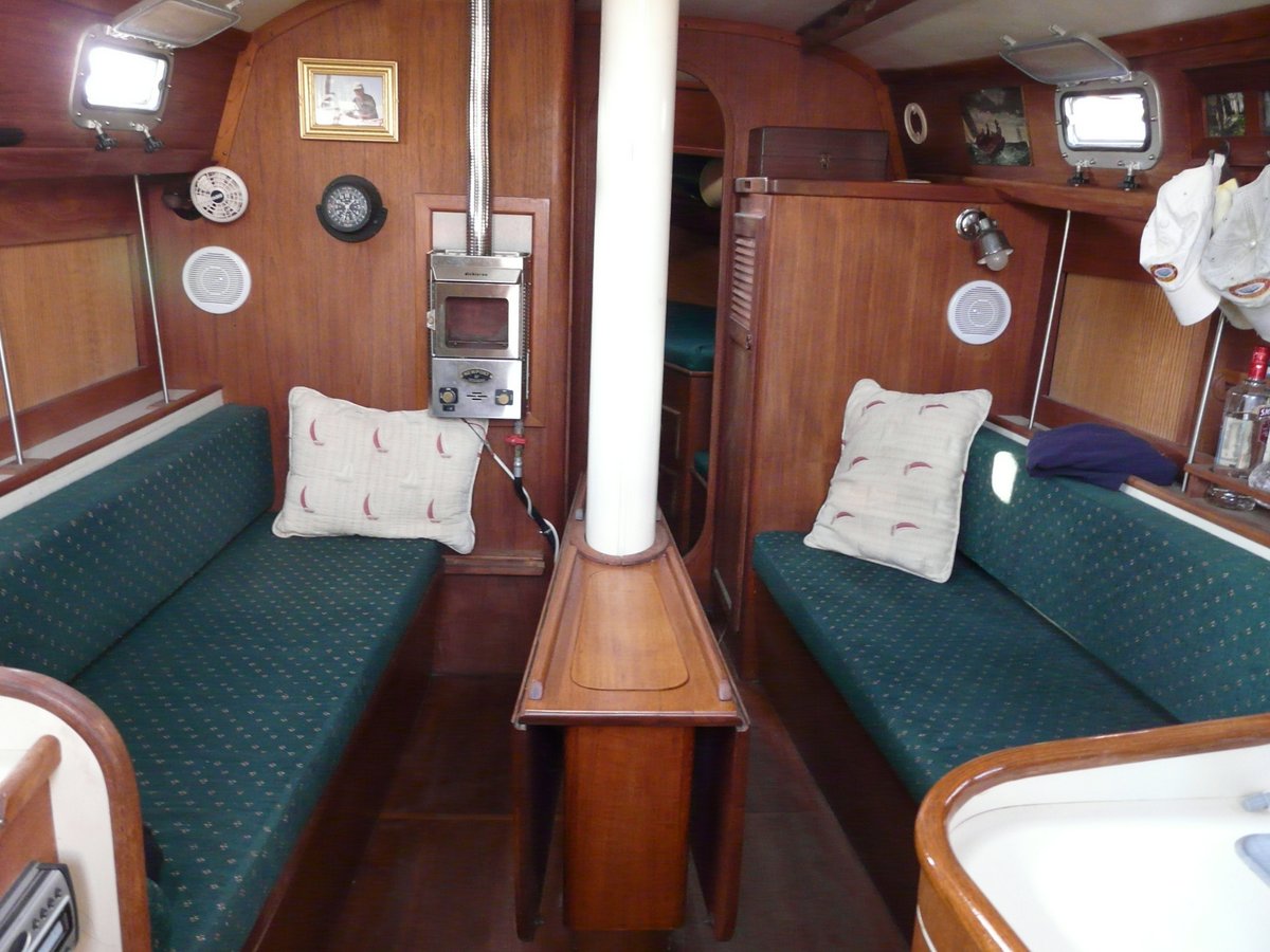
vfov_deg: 49.7
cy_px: 476
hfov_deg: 63.4
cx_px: 635
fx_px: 1027
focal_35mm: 28
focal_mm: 4.6
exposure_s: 1/25
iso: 400
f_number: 2.8
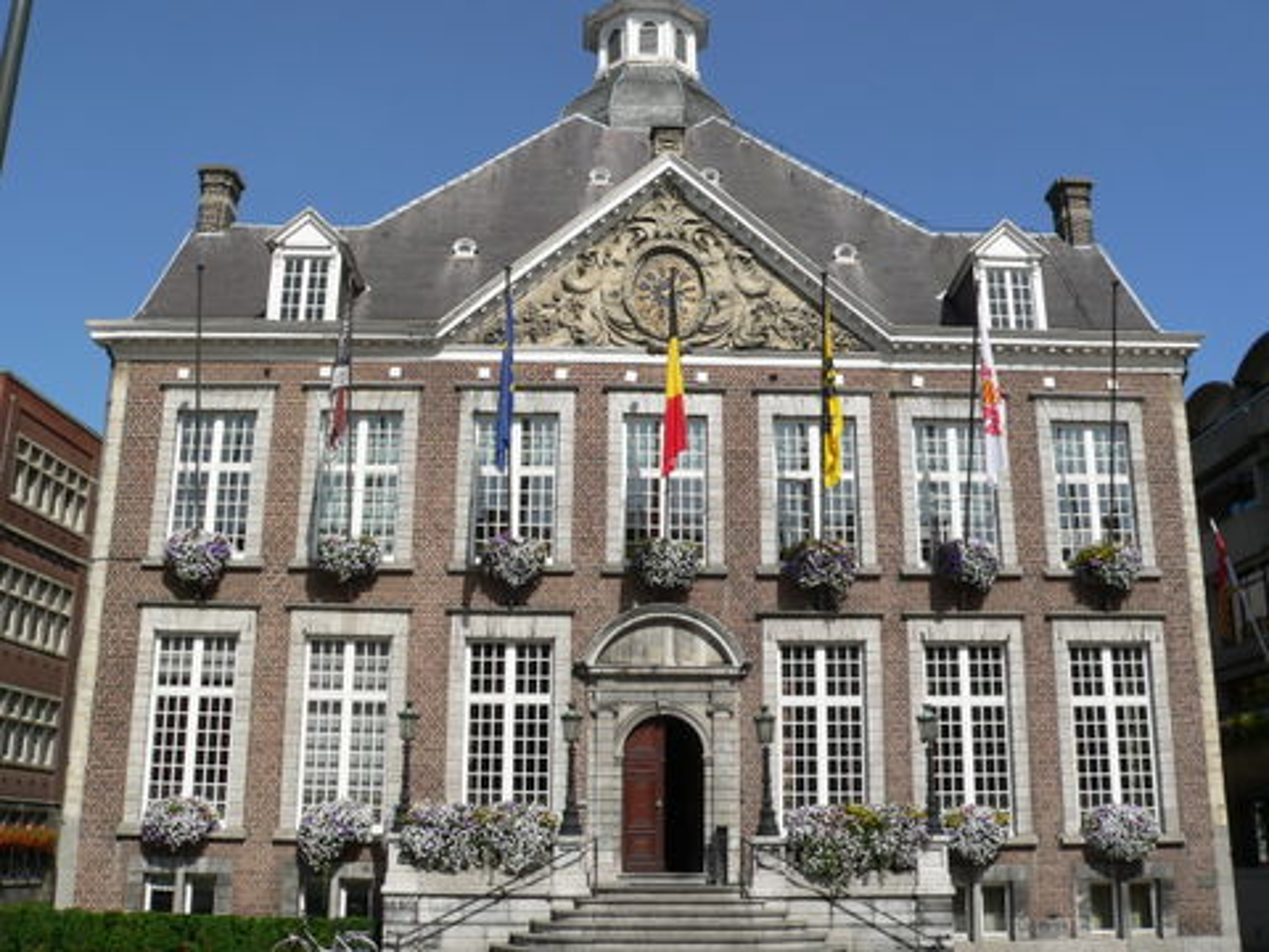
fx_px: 1320
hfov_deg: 51.4
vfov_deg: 39.7
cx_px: 634
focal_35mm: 36
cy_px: 476
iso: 80
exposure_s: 1/500
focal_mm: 6
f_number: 5.6
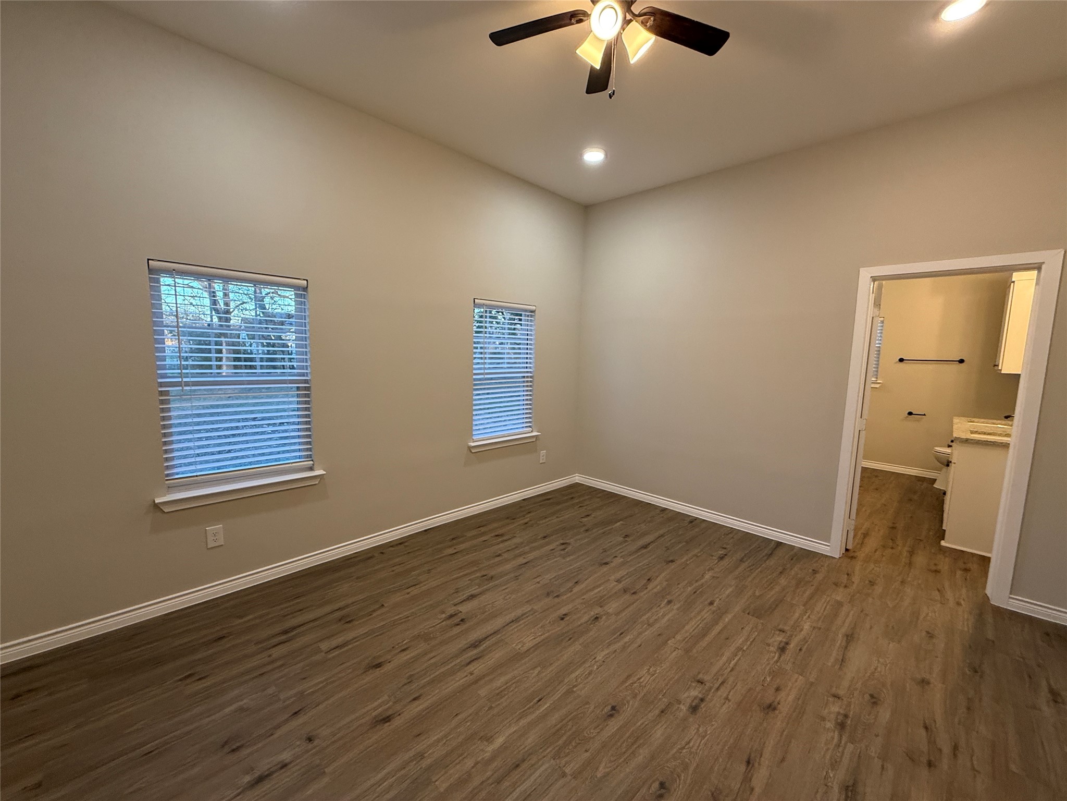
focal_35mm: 14
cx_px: 534
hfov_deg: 102.1
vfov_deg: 85.7
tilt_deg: -6.0
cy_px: 400
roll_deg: -0.5
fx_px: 432
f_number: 2.2
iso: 250
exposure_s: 1/120
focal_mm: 2.22
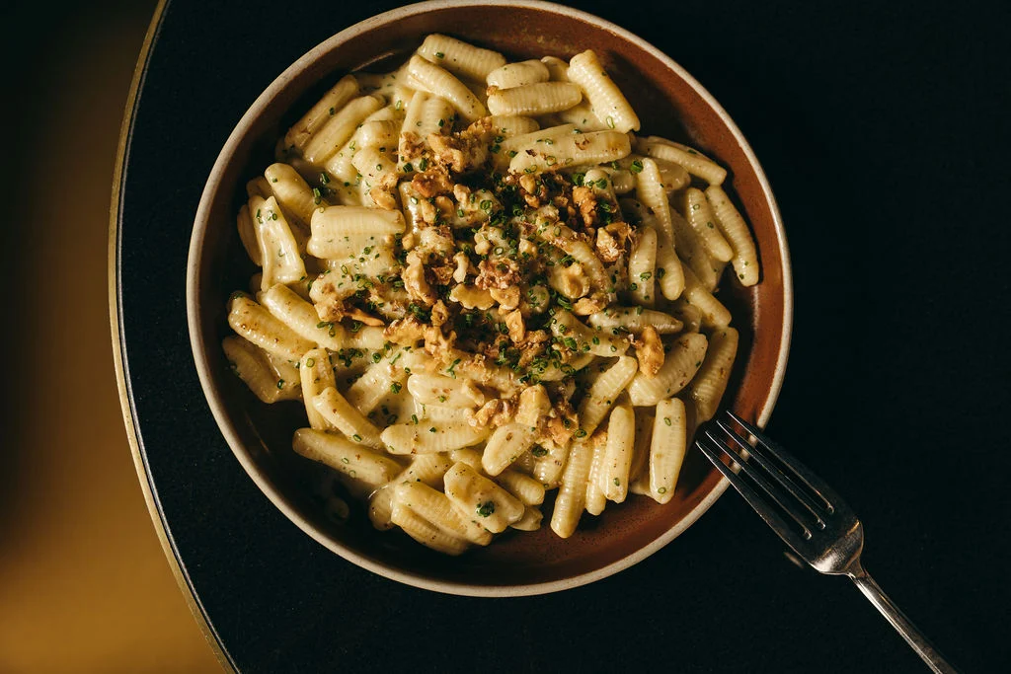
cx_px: 506
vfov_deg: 7.3
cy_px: 337
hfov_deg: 11.0
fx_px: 5252
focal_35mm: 187
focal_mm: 35
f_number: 4
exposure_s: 1/160
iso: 200
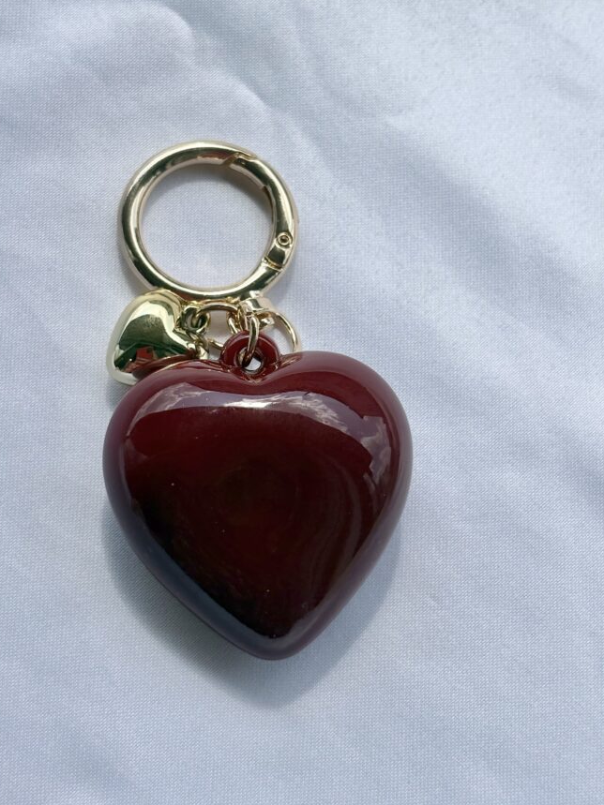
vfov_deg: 31.2
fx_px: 1443
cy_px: 387
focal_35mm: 62
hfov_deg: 23.6
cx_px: 271
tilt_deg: -63.8
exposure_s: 1/3831
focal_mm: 5.96
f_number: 1.6
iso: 40
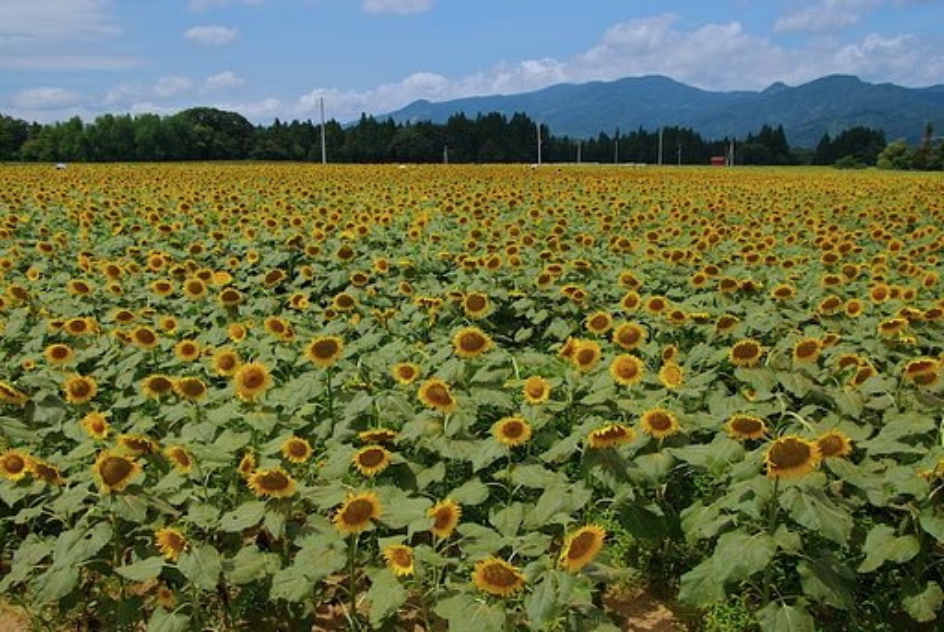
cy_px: 316
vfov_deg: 38.0
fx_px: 919
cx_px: 472
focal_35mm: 35
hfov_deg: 54.4
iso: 100
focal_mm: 23
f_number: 11
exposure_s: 1/160
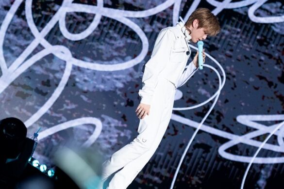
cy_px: 94
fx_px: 883
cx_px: 142
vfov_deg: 12.2
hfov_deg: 18.3
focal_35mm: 112
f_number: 2.8
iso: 1600
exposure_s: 1/1000
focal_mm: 112
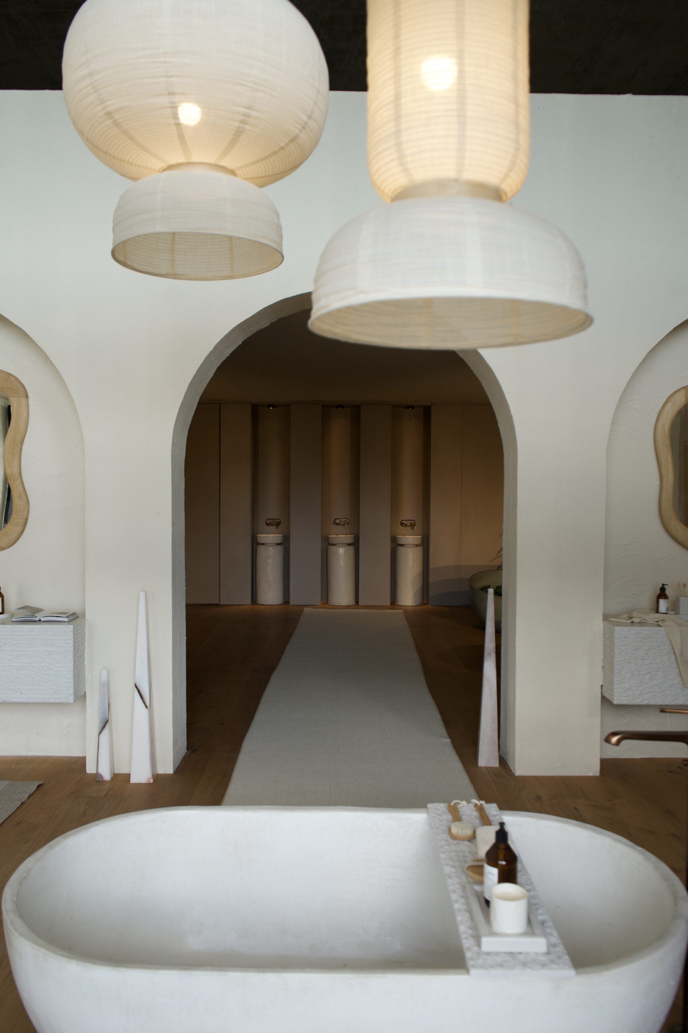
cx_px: 344
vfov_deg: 65.5
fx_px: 803
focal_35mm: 28
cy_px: 516
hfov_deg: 46.4
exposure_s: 1/160
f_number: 4
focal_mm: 28
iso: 320
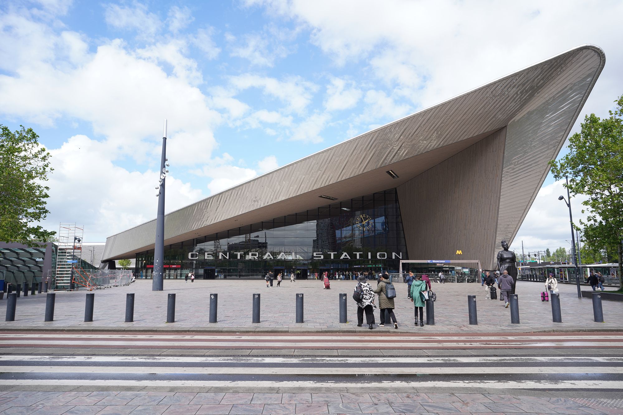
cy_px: 208
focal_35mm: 24
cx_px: 312
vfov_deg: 53.1
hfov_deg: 73.7
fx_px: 415
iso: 100
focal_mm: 24
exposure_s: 1/100
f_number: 10
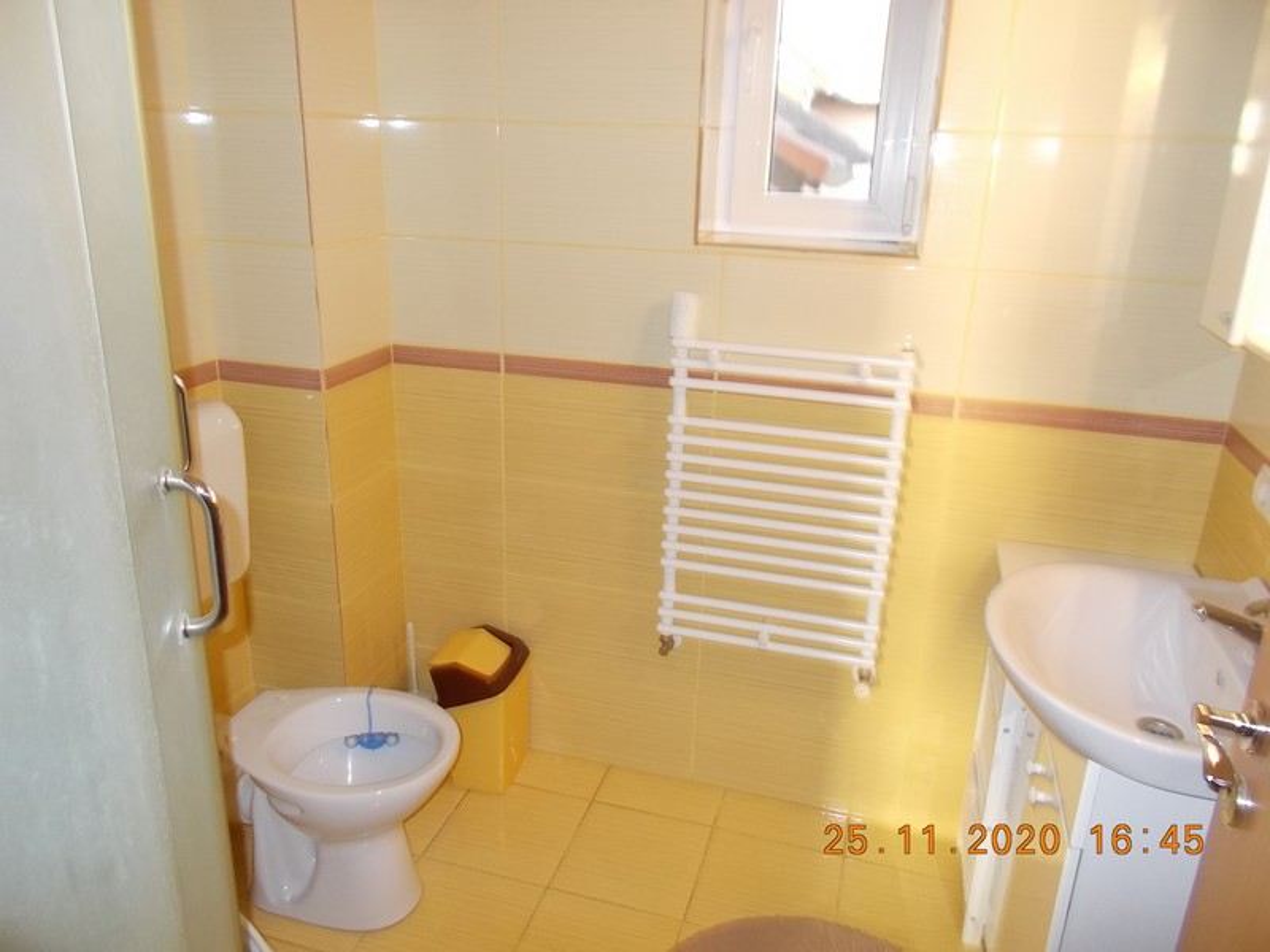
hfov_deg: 67.3
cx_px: 635
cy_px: 476
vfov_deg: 53.1
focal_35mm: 26
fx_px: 954
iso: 200
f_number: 3.2
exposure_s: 1/25
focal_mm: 4.6
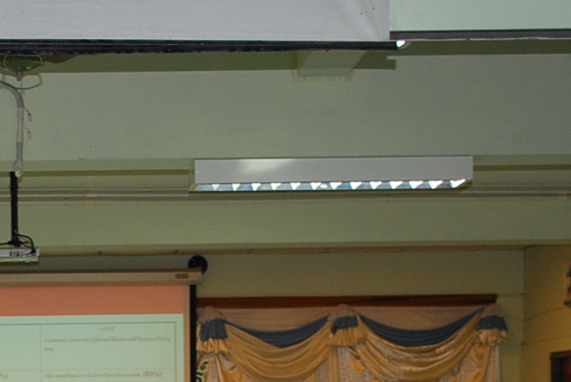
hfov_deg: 14.7
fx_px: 2159
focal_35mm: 136
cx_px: -50
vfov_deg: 9.8
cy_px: 546
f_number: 4.5
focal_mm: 28
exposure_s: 1/30
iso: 400
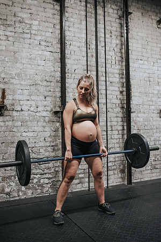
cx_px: 80
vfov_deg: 54.4
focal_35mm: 35
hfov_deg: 37.9
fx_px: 235
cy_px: 121
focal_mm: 35
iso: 800
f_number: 3.2
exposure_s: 1/250
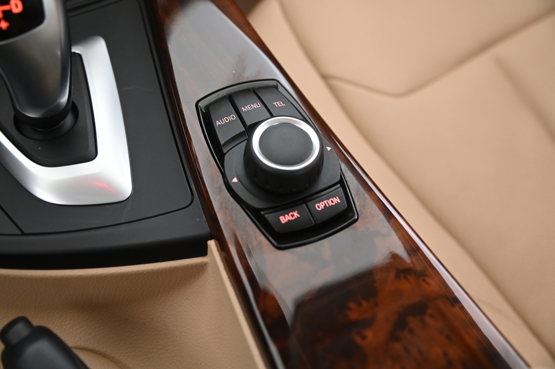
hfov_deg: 44.5
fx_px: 678
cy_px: 184
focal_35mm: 44
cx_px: 278
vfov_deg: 30.5
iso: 2000
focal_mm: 44
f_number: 4
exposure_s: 1/13
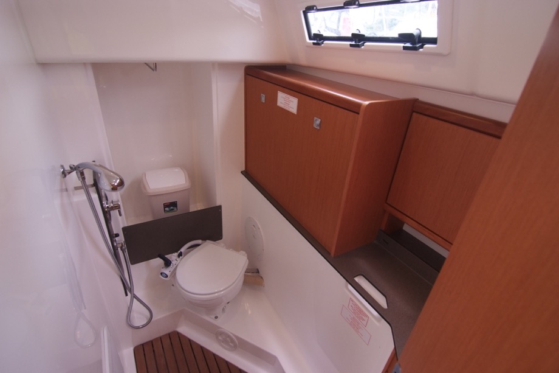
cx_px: 280
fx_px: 264
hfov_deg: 93.3
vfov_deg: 70.4
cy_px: 186
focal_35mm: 17
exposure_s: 1/20
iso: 800
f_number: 4.5
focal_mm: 11.5
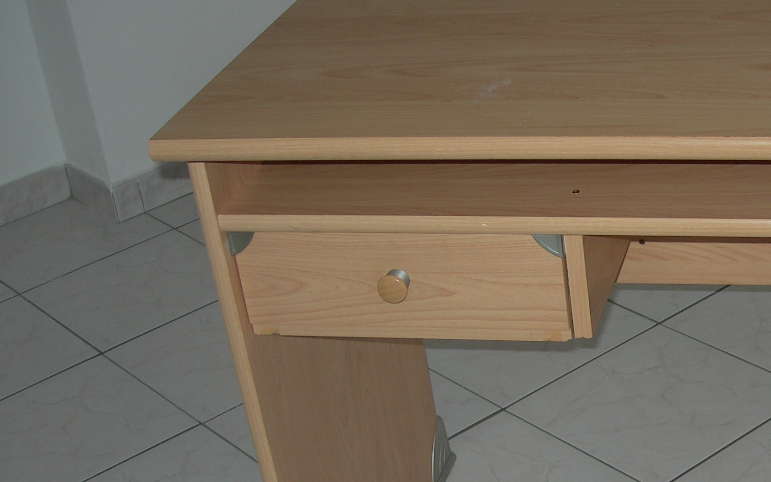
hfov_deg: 25.7
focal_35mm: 77
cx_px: 729
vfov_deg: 16.8
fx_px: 1618
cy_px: 410
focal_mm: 7.8
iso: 50
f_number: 2.8
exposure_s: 1/60.1
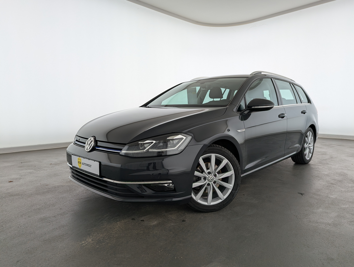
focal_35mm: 24
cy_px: 134
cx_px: 177
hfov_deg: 71.5
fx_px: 246
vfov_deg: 56.9
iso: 55
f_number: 1.85
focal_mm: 6.81
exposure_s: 1/208
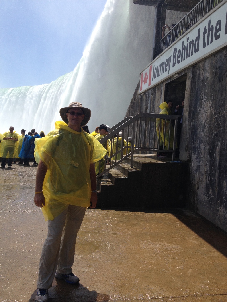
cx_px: 114
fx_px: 306
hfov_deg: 40.7
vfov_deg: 52.6
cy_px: 151
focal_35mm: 35
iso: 50
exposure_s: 1/2123
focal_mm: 4.28
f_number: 2.4
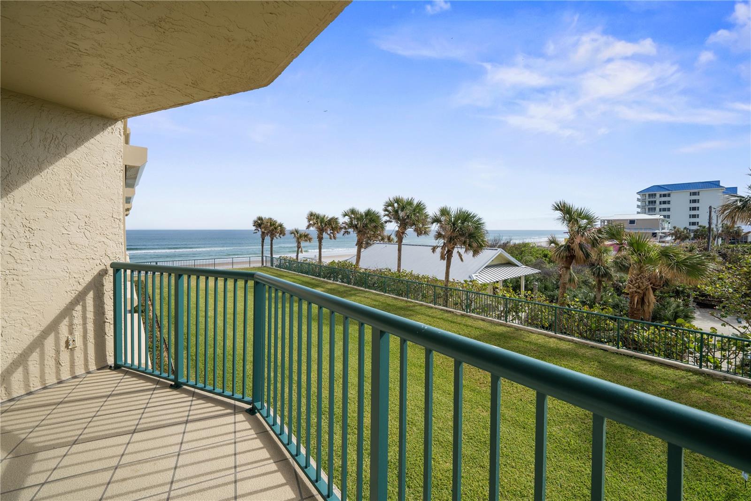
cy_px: 250
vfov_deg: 81.2
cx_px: 376
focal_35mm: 14
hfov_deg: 104.3
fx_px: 292
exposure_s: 1/250
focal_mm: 14
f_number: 8
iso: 100
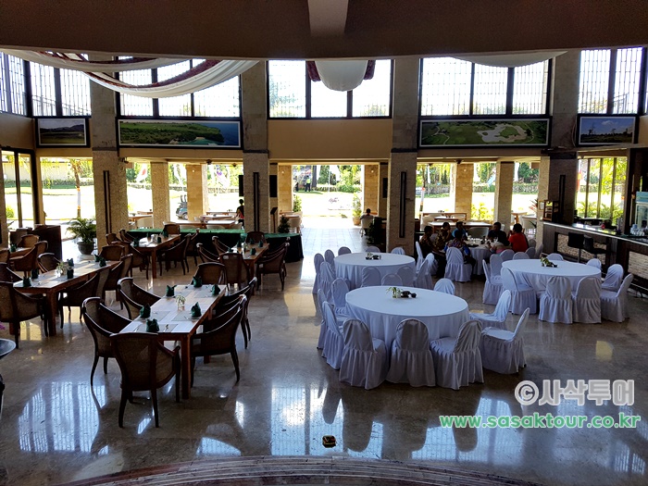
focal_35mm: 26
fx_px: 487
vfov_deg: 53.1
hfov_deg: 67.3
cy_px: 243
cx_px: 324
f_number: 1.7
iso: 50
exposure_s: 1/303
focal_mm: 4.2
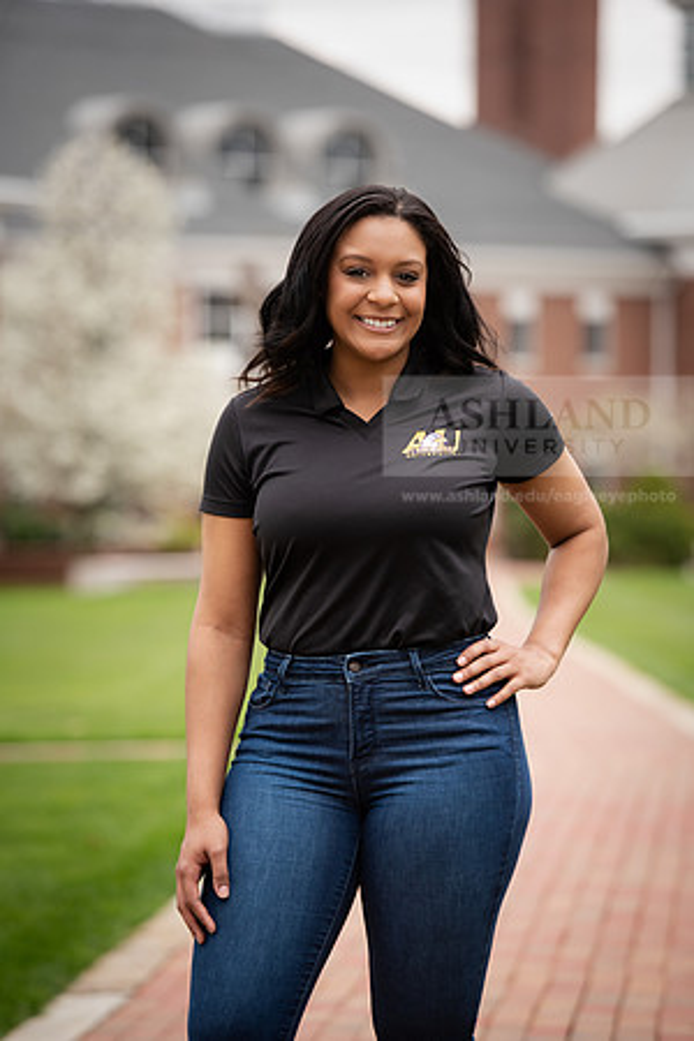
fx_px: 4915
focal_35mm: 170
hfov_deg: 8.1
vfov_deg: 12.1
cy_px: 520
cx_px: 347
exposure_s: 1/200
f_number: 4.5
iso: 160
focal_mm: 170
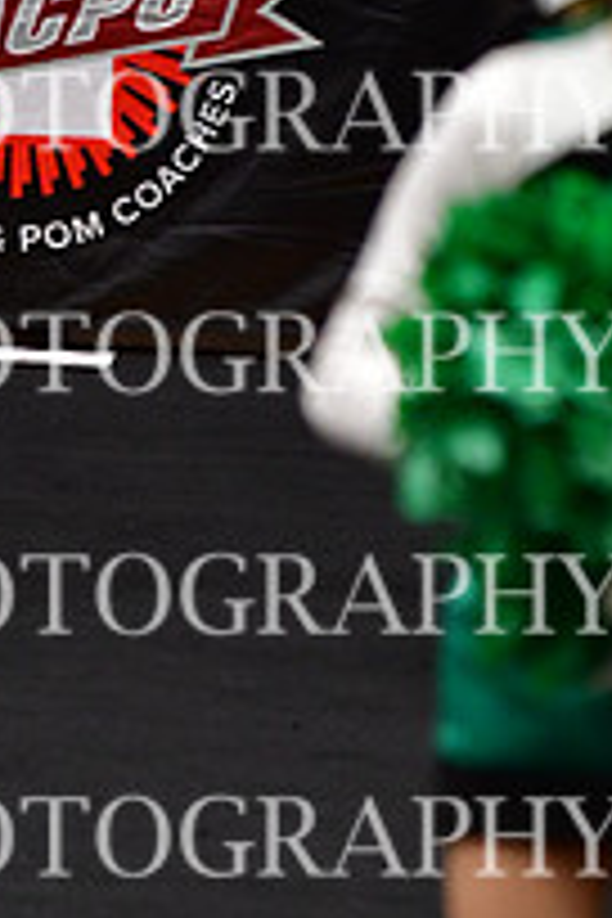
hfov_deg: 1.6
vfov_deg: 2.4
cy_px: -252
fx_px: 21699
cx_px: -241
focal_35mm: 851
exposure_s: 1/500
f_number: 3.5
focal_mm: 200
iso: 4000
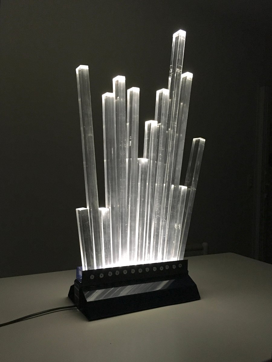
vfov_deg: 61.7
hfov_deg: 48.2
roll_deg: +0.1
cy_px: 181
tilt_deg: +0.1
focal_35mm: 29
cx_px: 136
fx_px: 304
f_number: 2.2
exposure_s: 1/20
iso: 200
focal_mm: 4.15
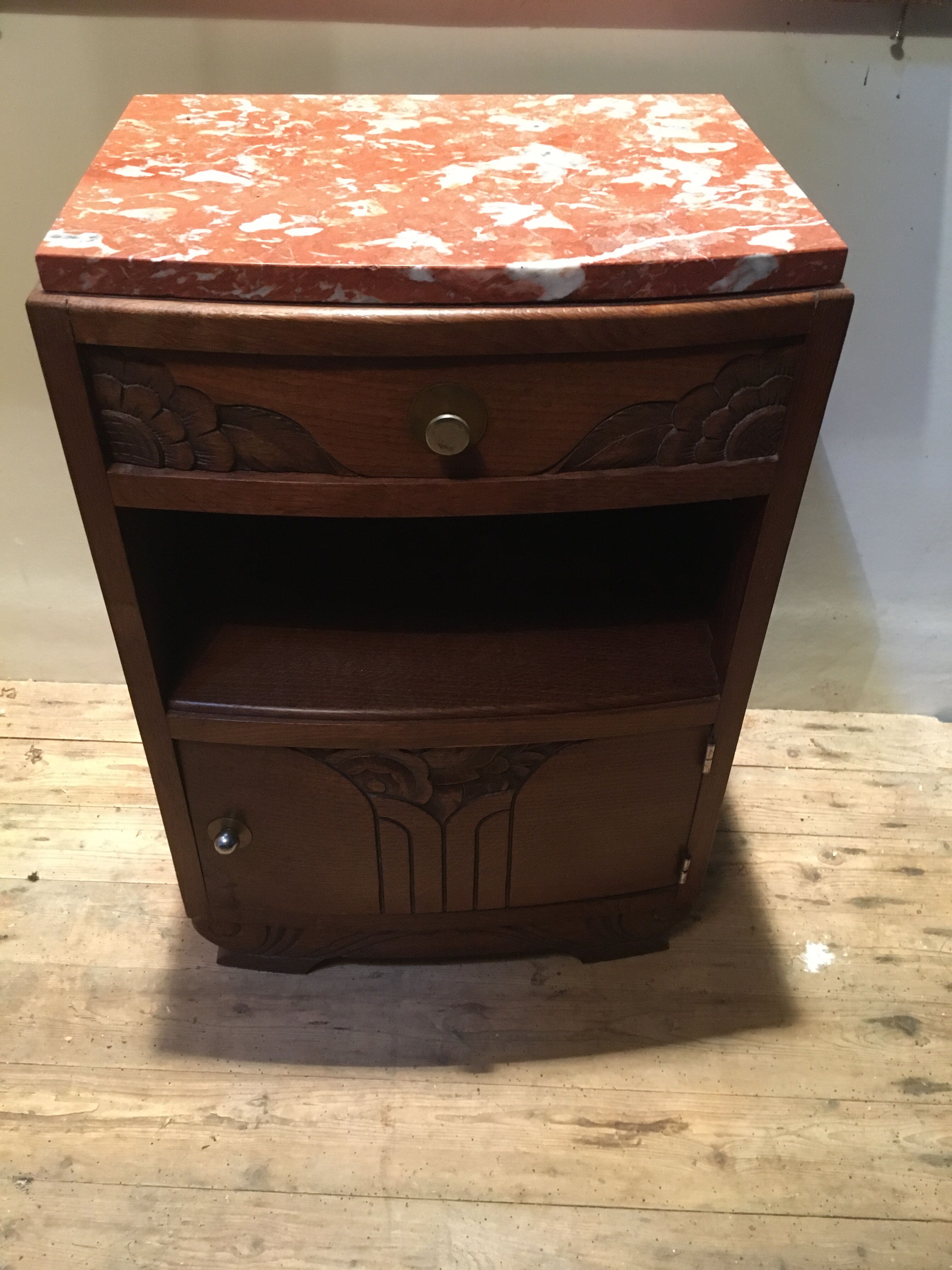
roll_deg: -3.0
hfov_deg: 48.2
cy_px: 635
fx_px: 1063
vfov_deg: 61.7
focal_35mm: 29
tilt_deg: -40.4
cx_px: 476
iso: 250
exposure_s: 1/17
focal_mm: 4.15
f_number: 2.2
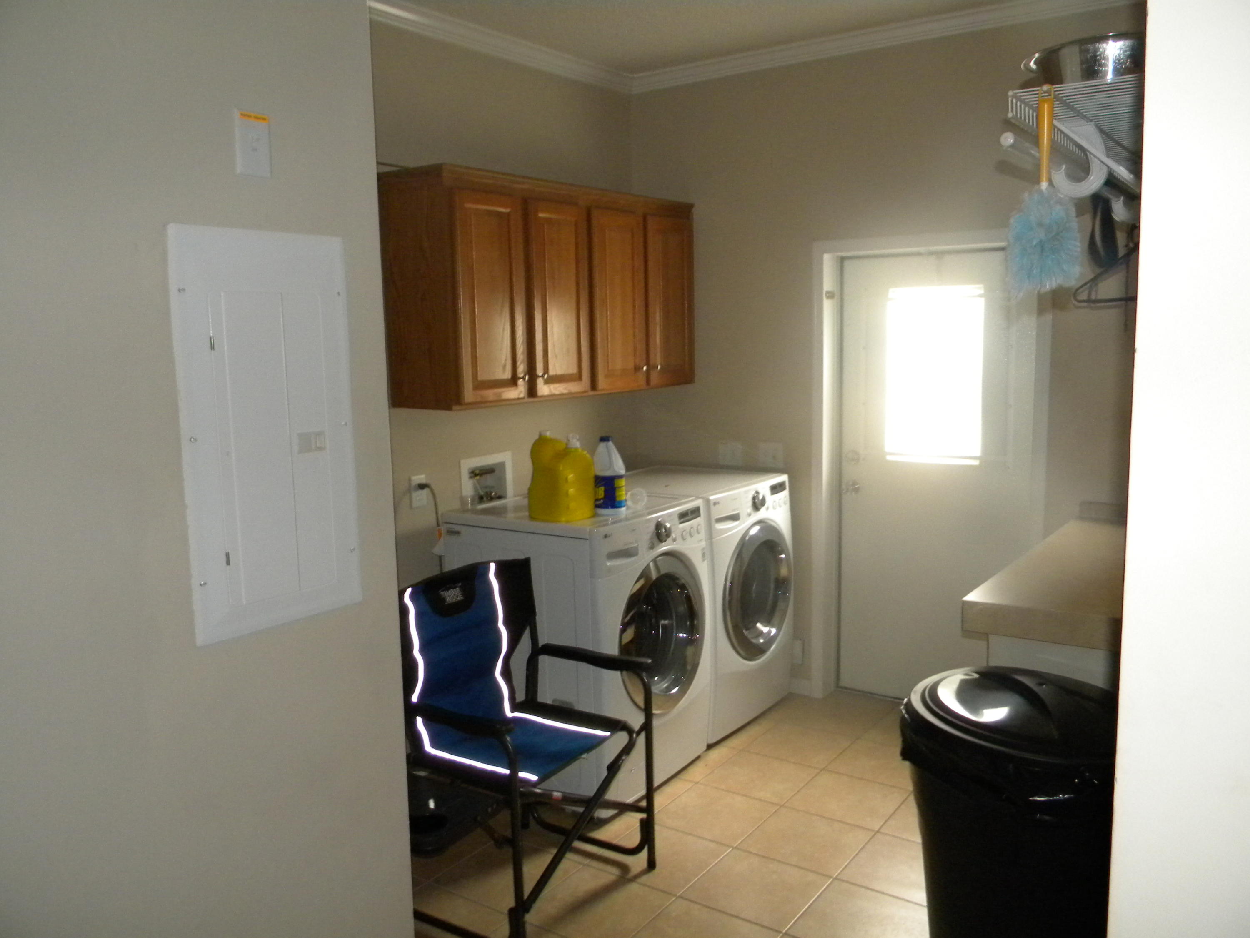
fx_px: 1011
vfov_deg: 49.7
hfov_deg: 63.4
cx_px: 625
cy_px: 469
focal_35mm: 28
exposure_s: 1/26
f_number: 3.5
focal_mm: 5
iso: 400
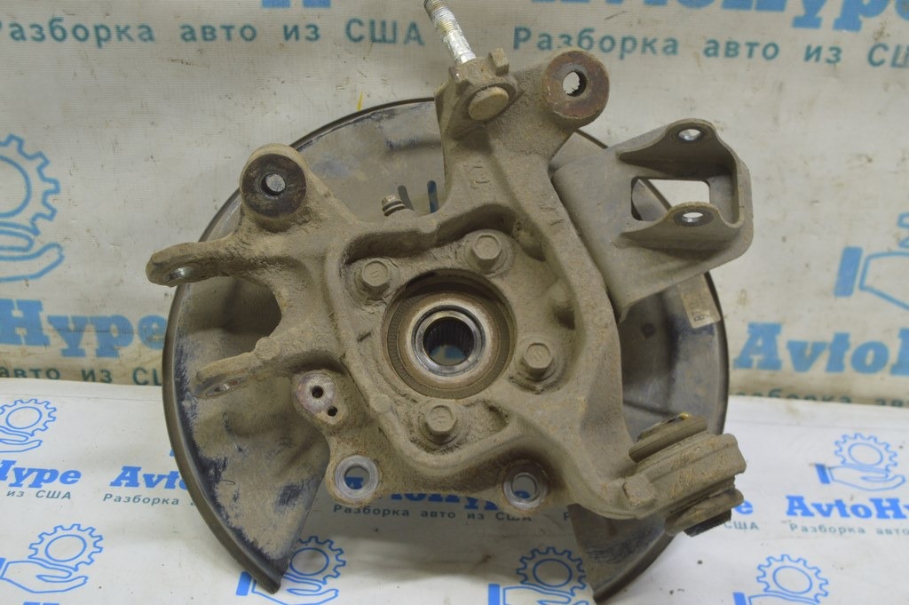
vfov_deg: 29.8
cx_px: 454
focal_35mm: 45
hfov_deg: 43.6
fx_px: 1135
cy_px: 302
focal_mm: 30
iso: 400
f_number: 5.6
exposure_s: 1/20
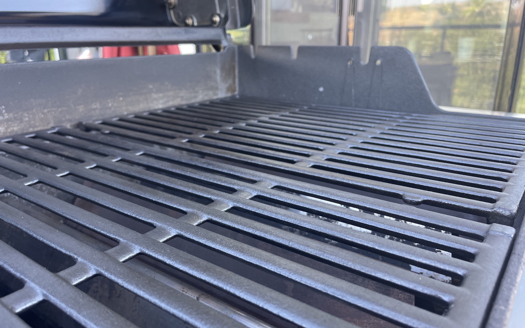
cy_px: 178
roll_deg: +0.5
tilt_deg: -19.6
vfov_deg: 44.5
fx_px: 401
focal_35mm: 28
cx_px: 260
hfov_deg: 66.5
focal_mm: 4.2
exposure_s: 1/104
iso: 125
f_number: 1.6
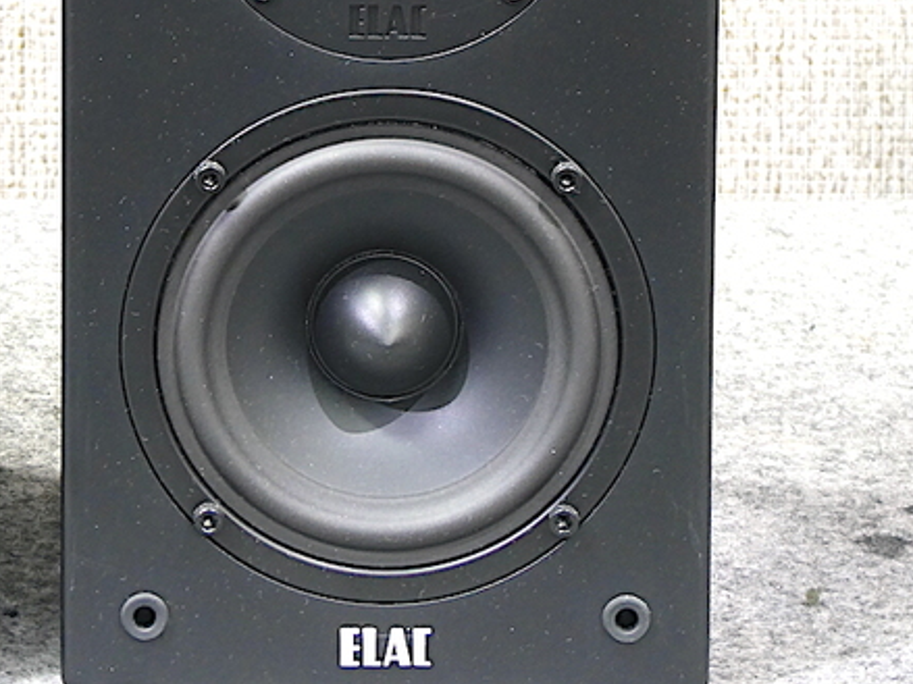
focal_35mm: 271
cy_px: 73
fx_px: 7146
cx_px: 23
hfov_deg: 7.3
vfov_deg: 5.5
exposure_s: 1/1.3
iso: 200
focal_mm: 22.3
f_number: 5.2
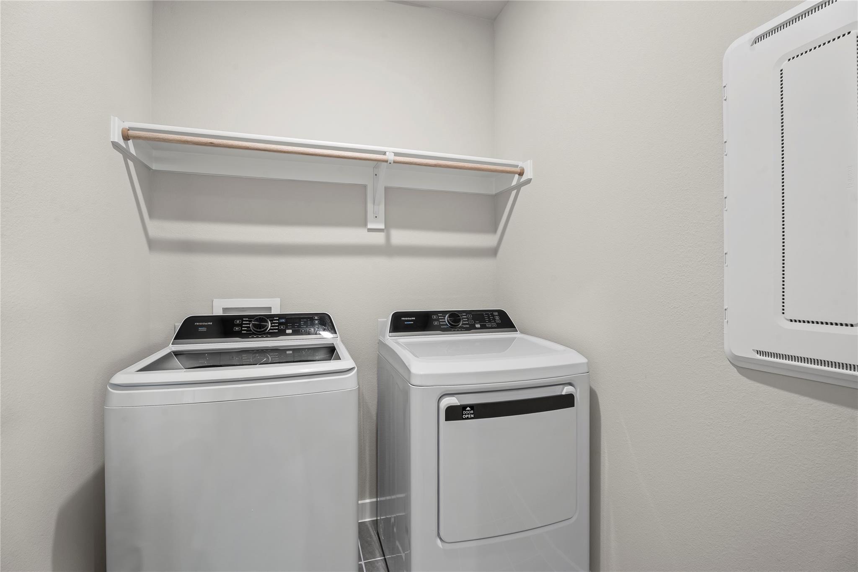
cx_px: 429
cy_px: 286
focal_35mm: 17
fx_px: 400
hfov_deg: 94.0
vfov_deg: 71.1
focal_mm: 16.8
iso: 200
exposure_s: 1
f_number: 11
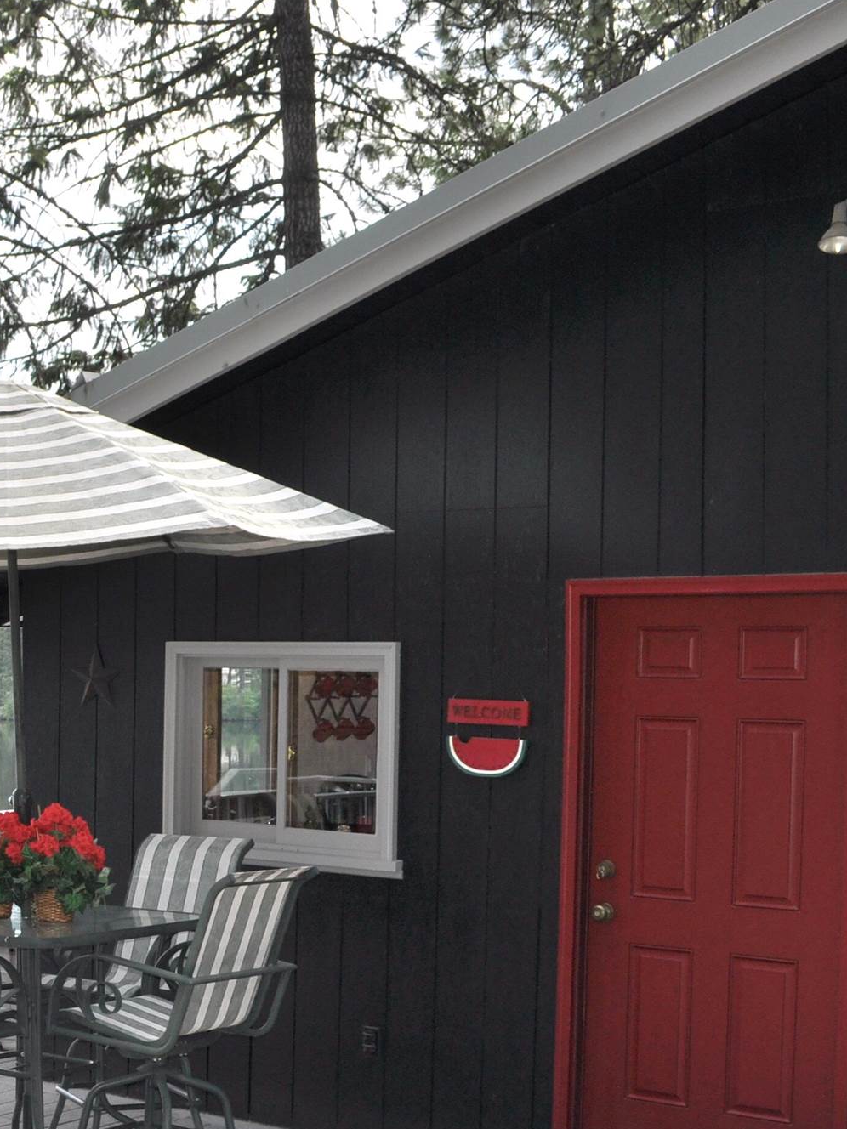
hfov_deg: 22.2
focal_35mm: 60
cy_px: 737
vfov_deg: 32.0
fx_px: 1957
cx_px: -213
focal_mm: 18
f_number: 8
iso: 200
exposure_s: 1/200
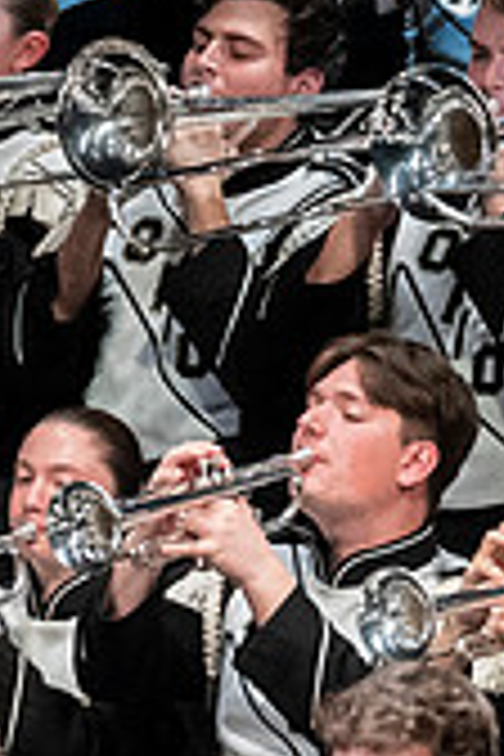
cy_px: 158
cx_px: 1012
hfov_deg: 1.3
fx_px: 21775
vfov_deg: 2.0
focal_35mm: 1037
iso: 4000
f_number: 4
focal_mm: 200
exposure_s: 1/500
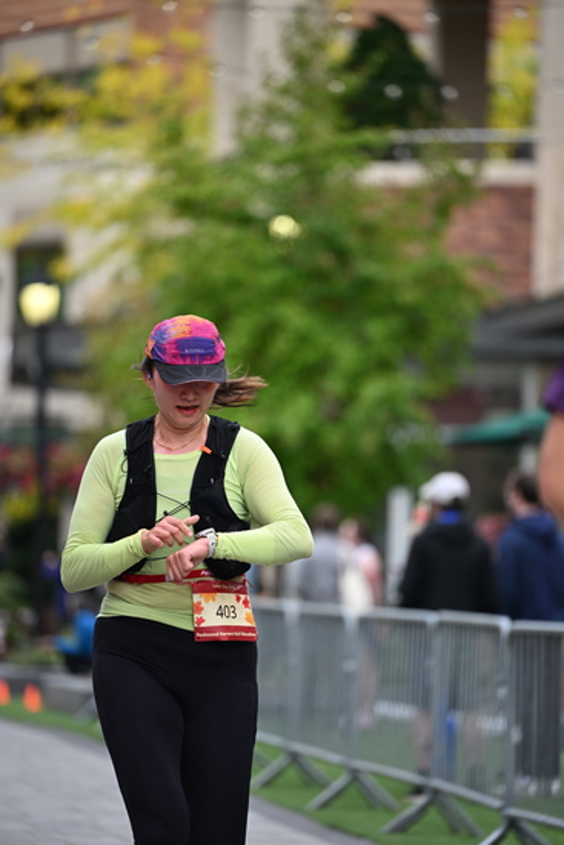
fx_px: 4579
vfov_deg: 10.5
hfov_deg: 7.0
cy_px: 422
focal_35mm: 195
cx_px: 282
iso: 640
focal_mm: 195
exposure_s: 1/2000
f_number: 2.8
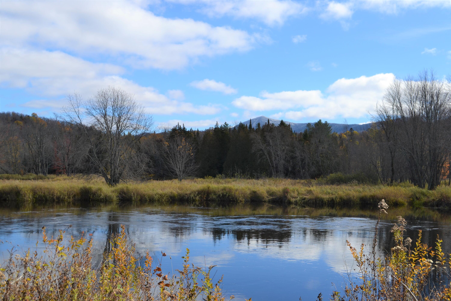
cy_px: 150
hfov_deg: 45.0
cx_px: 226
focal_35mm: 44
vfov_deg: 30.8
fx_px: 545
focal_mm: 29
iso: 100
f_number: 8
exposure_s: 1/250
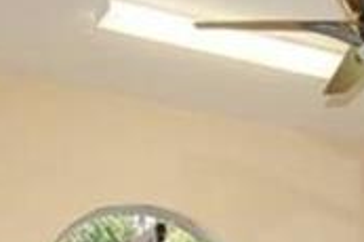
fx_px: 899
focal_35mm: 89
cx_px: 360
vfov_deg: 13.7
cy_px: 438
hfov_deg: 22.1
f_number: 5.6
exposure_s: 1/15
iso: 100
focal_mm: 10
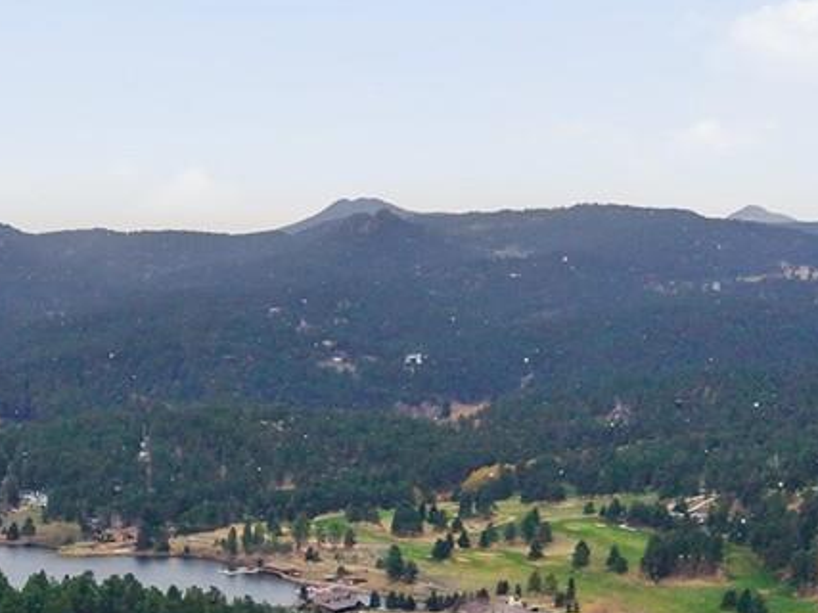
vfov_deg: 15.7
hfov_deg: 21.7
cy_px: 772
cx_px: 276
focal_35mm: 90
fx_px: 2126
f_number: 1.8
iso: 210
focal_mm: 8.7
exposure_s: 1/6000
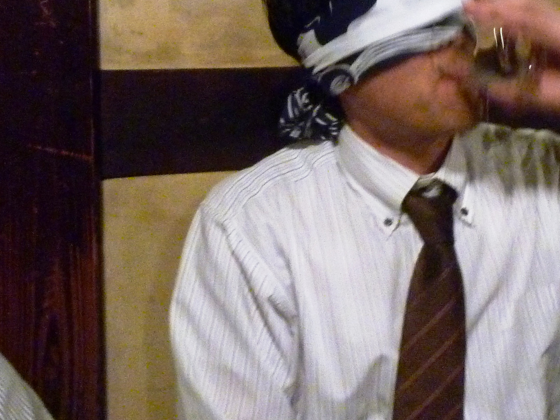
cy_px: 92
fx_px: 1035
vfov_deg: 22.7
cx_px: 328
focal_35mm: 64
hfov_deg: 30.2
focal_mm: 4.3
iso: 400
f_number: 2.2
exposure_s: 1/10
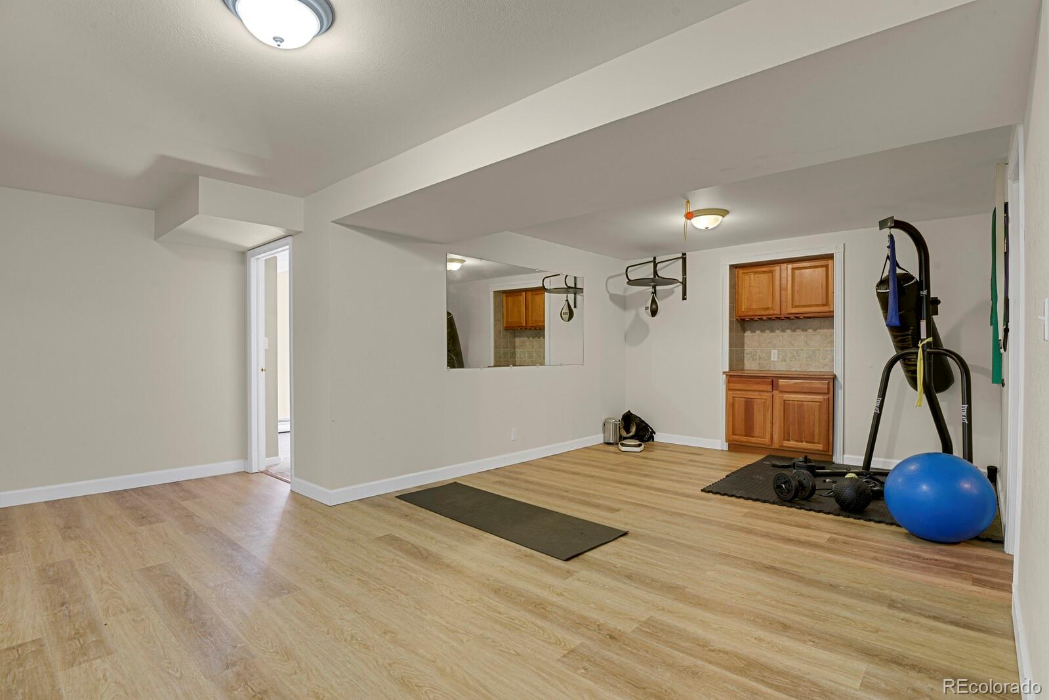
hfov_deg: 93.3
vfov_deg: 70.4
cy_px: 350
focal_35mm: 17
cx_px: 524
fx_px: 495
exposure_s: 13
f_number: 8
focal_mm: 17
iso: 250
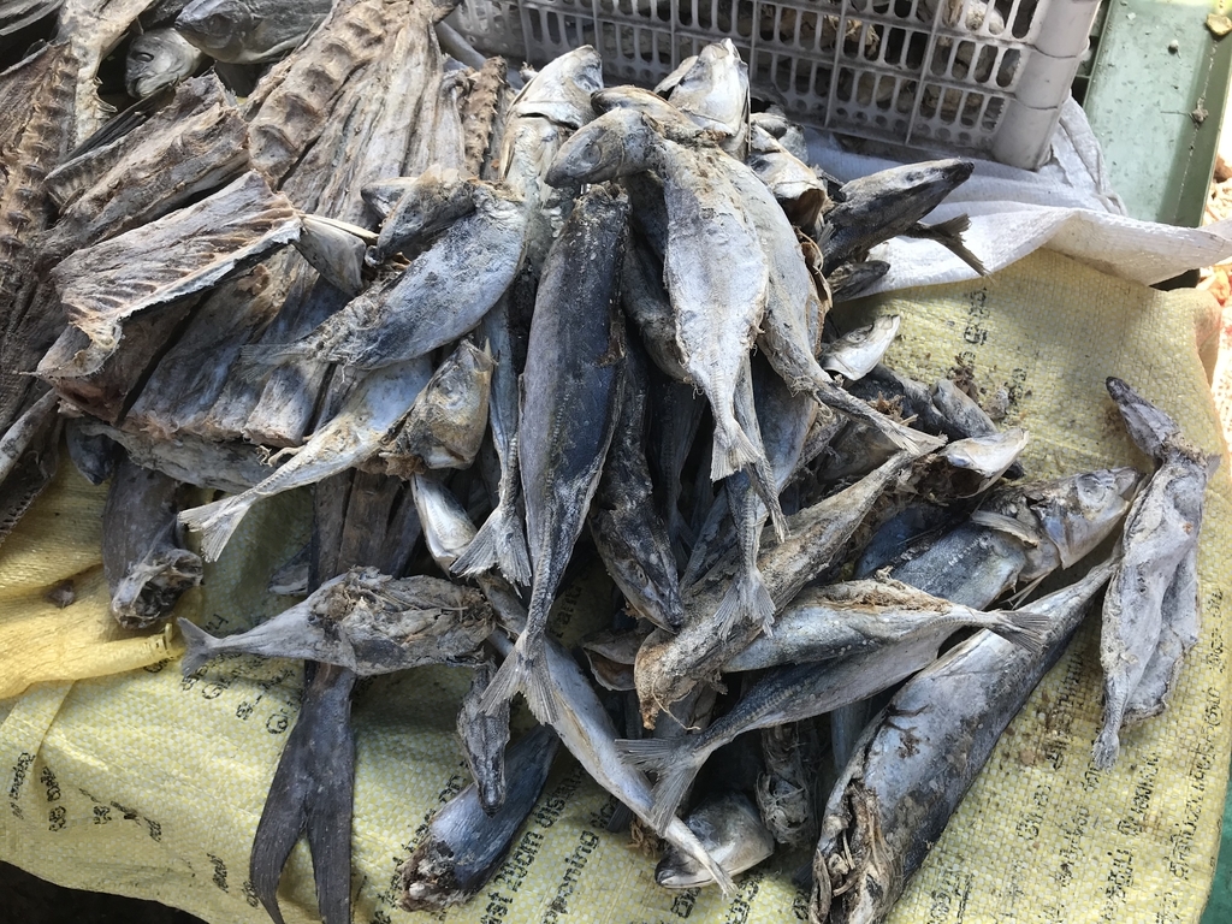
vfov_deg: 49.7
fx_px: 997
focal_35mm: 28
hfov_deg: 63.4
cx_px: 616
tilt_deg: -63.9
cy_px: 462
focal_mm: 3.99
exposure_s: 1/377
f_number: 1.8
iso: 20
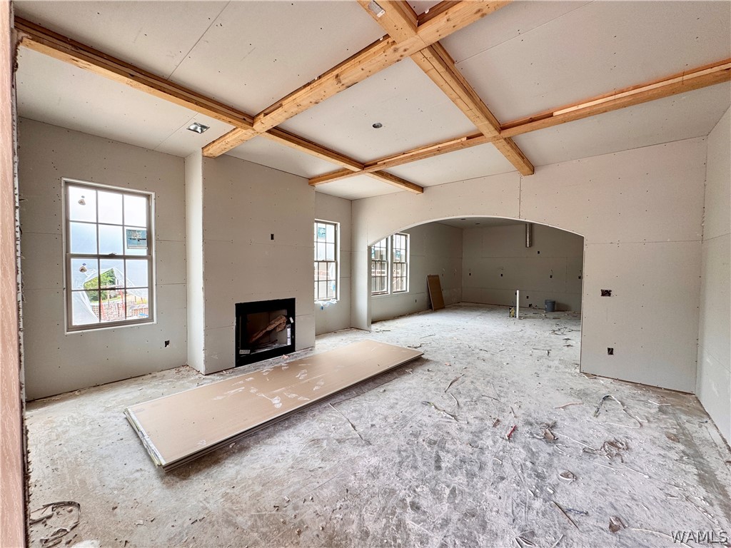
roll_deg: -0.4
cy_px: 274
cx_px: 366
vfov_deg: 85.7
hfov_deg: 102.1
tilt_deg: -2.0
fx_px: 296
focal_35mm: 14
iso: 80
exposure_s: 1/99
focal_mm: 2.22
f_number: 2.2
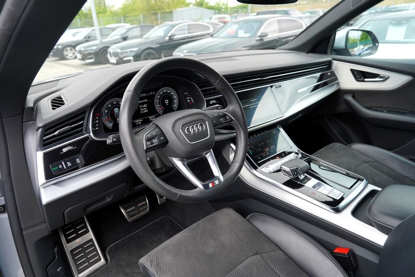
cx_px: 208
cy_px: 138
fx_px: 277
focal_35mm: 24
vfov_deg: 53.1
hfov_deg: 73.7
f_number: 4.5
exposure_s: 1/80
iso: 100
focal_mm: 24
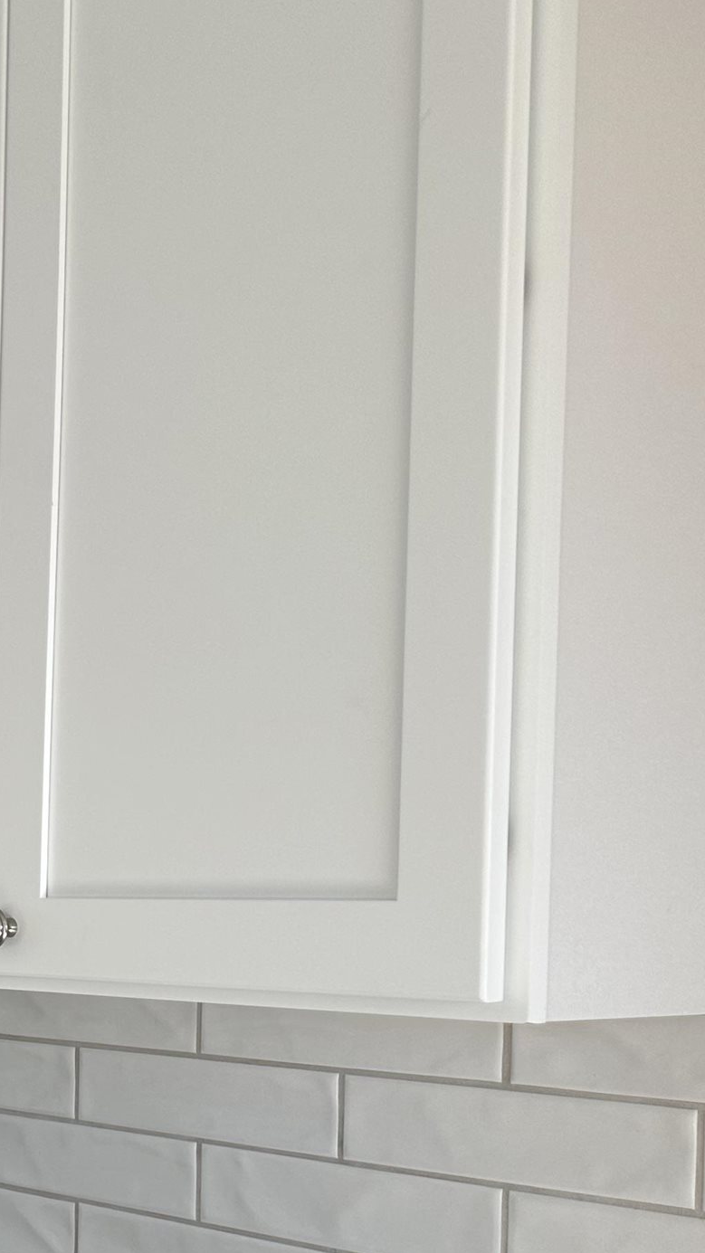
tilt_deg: -2.6
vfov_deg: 35.0
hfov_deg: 17.9
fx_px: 1928
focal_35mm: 58
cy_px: 990
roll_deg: -0.8
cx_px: -424
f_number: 1.78
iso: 64
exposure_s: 1/121
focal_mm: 6.86
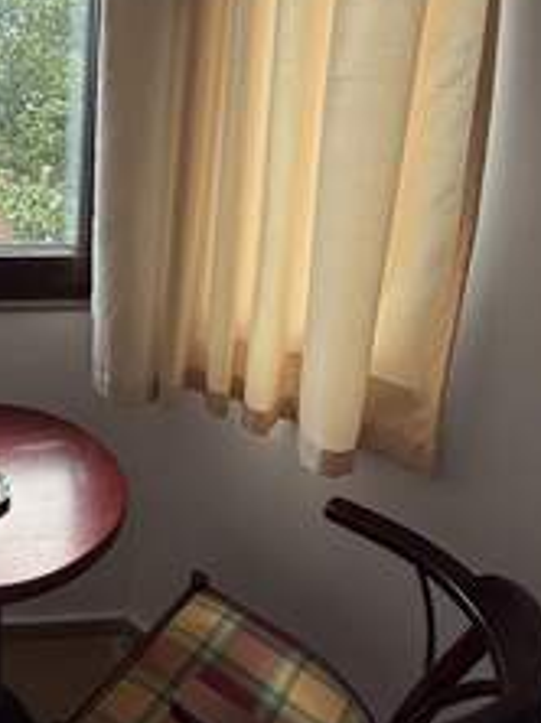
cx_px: 7
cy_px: 259
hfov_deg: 39.2
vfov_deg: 56.0
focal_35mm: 32
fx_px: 668
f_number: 2.2
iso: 50
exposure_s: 1/109
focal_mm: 2.22
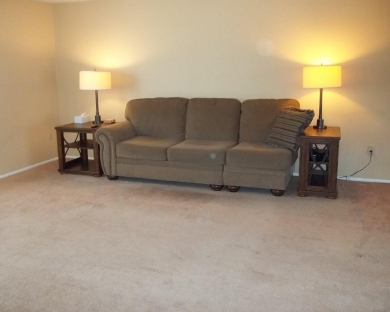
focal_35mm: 35
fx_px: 404
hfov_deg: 51.5
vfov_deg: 42.2
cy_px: 155
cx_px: 187
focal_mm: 5.9
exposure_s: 1/30
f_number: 3.3
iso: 400
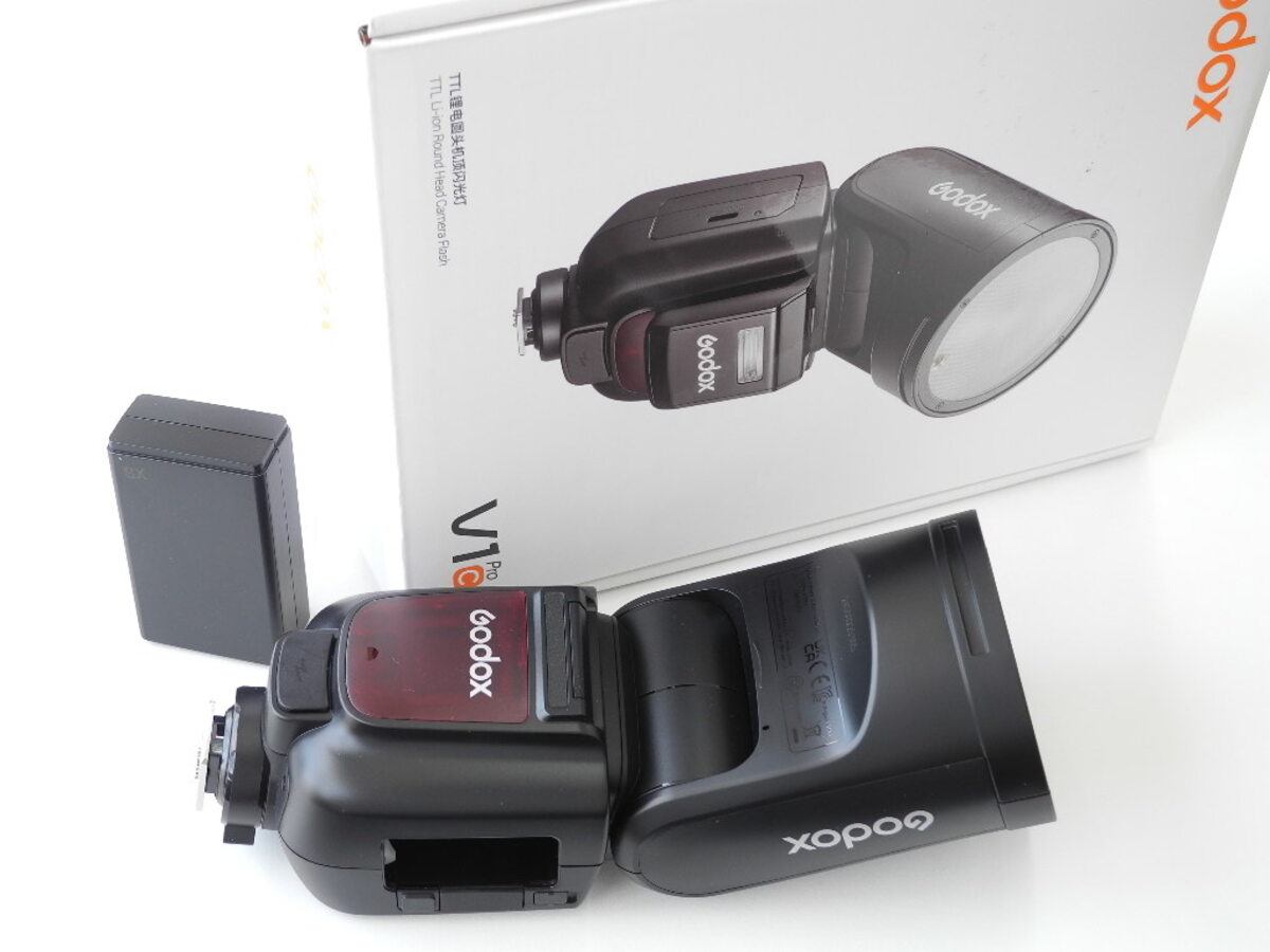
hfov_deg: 34.9
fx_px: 2018
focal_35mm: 55
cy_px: 476
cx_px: 635
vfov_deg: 26.6
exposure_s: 1/60
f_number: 3.5
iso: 100
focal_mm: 11.8
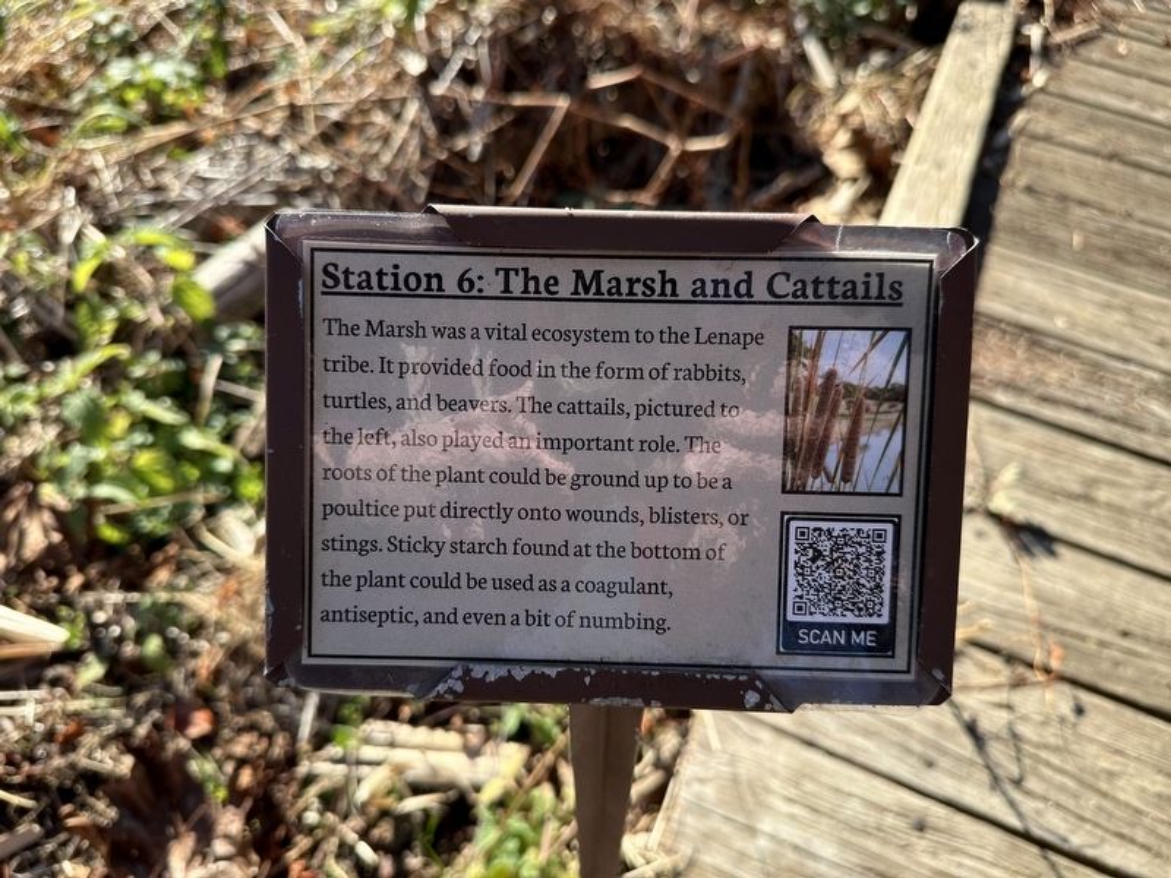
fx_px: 812
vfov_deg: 56.8
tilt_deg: -51.0
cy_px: 439
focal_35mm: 24
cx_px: 586
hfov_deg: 71.6
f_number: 1.78
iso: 80
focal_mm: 6.86
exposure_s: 1/1272
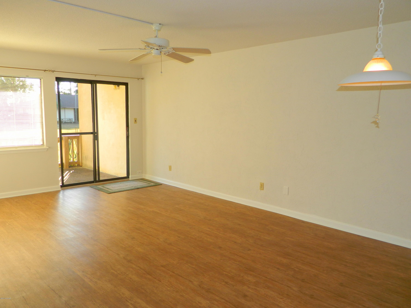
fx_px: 332
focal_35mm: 28
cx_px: 206
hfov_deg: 63.4
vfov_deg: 49.7
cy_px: 154
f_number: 3.2
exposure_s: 1/60
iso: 80
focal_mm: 5.1
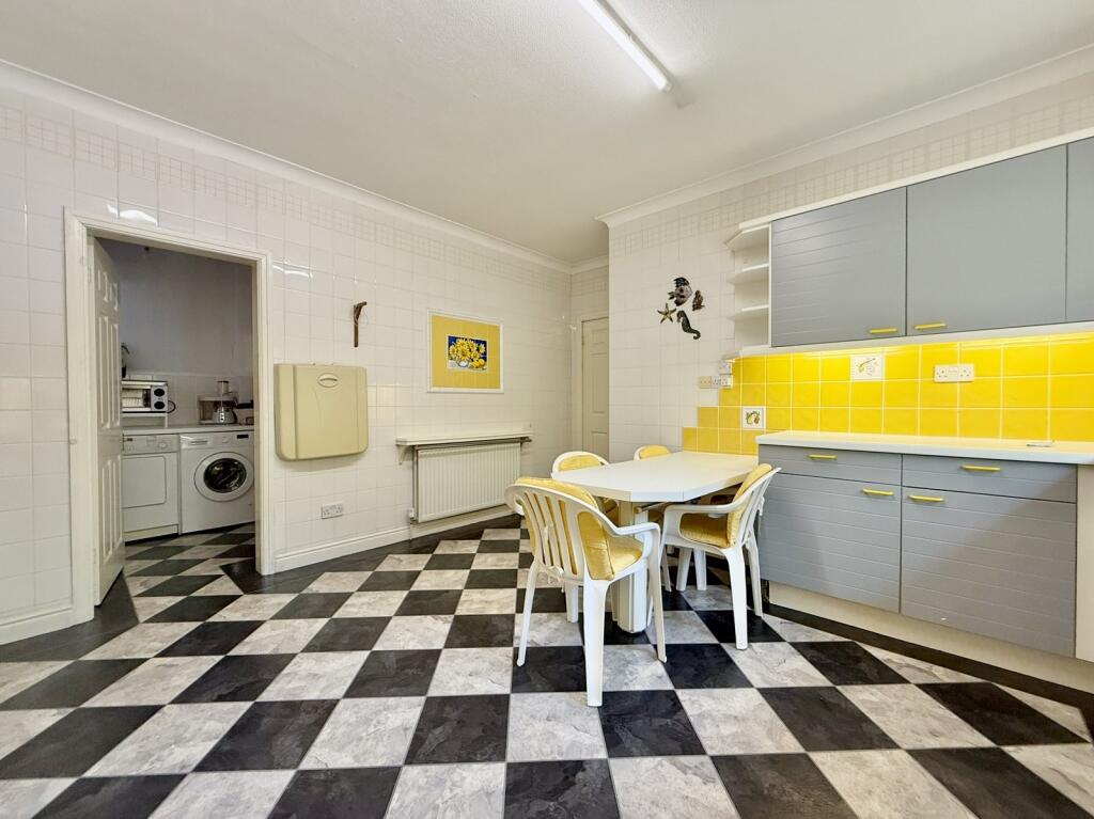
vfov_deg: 85.6
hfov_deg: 102.1
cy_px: 410
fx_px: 442
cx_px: 547
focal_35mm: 14
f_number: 2.2
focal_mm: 2.22
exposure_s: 1/100
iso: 200
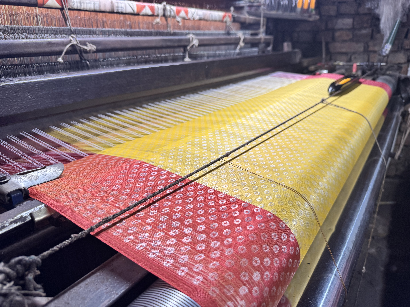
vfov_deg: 56.8
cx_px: 205
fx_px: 284
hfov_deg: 71.6
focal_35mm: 24
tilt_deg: -21.7
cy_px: 154
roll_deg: +1.1
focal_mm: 6.76
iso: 125
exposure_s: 1/50
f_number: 1.78
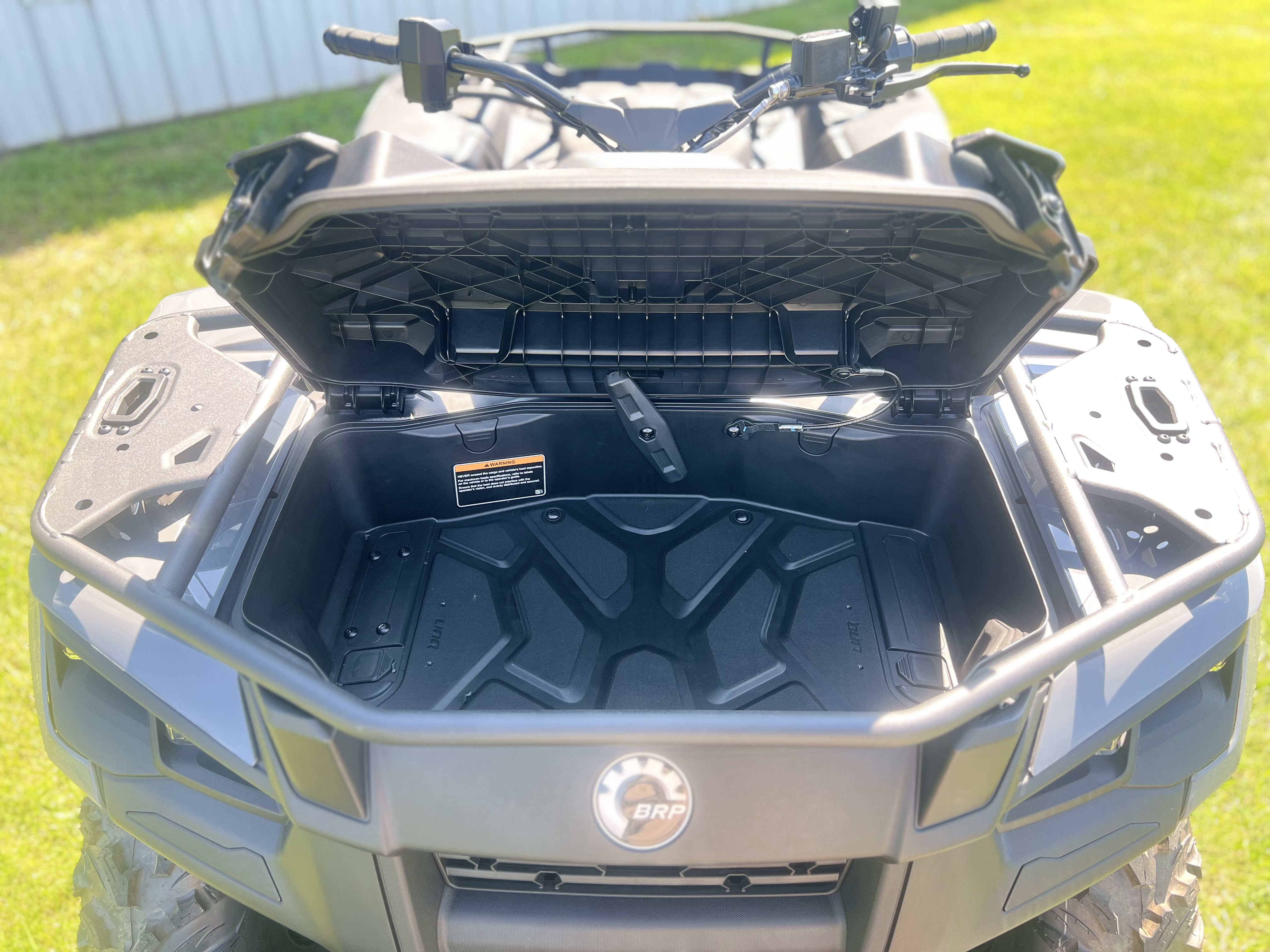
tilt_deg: -34.3
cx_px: 635
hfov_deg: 67.3
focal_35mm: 26
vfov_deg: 53.1
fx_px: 954
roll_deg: +1.5
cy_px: 476
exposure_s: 1/171
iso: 64
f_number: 1.5
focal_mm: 5.7
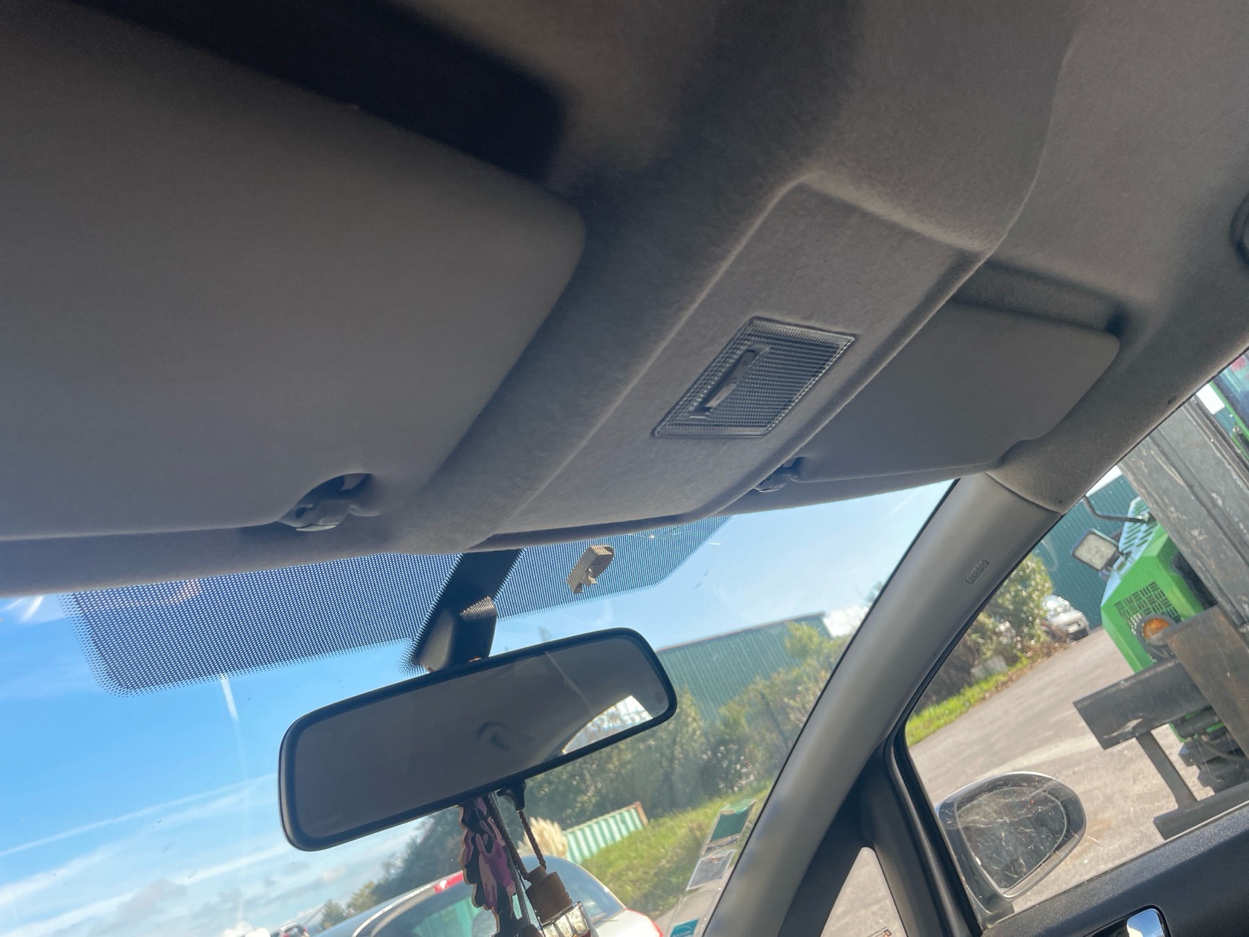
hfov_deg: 67.3
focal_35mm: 26
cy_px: 468
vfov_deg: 53.1
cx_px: 624
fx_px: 938
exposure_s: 1/381
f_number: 1.6
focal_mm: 4.2
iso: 32
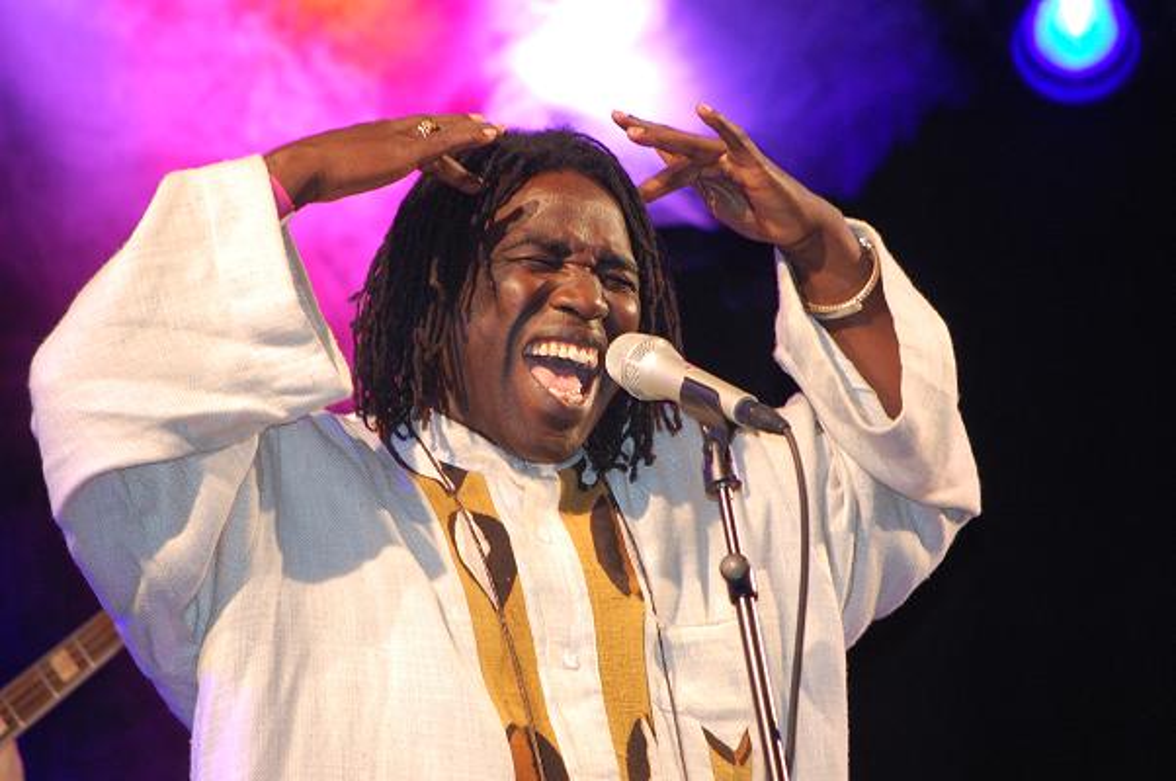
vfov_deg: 5.1
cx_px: 588
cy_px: 390
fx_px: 8810
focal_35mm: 270
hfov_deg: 7.6
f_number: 5.6
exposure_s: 1/60
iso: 720
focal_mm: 180
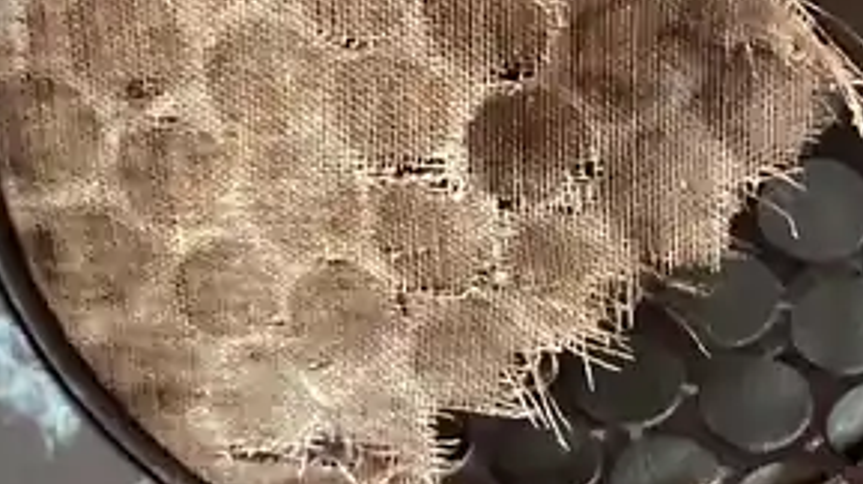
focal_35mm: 117
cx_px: 976
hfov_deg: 17.6
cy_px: 224
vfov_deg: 10.3
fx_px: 2675
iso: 400
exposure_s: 1/25
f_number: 2.4
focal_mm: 3.3
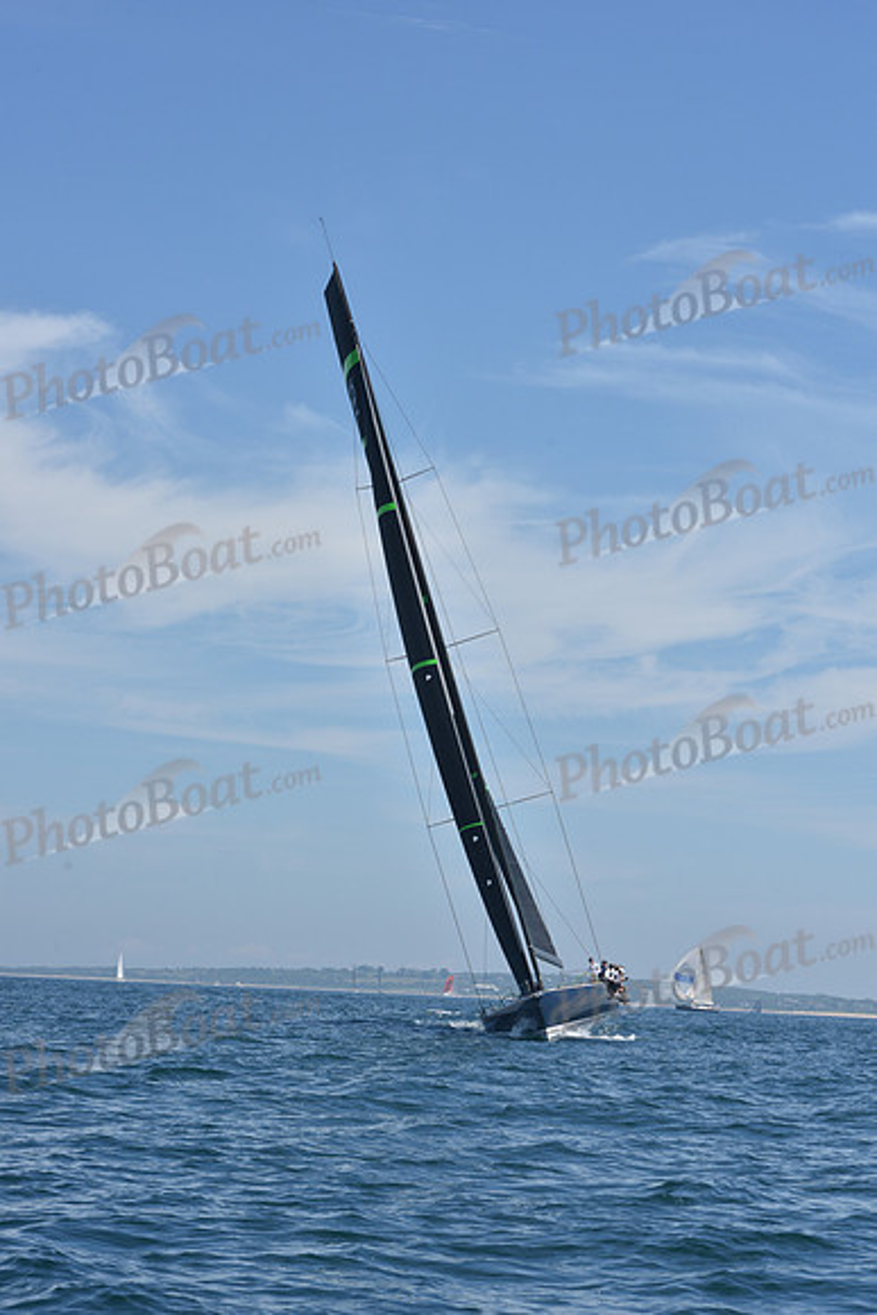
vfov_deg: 20.8
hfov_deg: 14.0
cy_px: 658
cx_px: 438
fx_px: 3579
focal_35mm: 98
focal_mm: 98
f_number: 10
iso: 250
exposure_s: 1/800
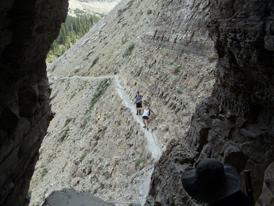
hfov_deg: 42.9
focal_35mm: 44
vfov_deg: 32.9
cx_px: 137
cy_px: 103
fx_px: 348
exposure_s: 1/320
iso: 100
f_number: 3.5
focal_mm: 6
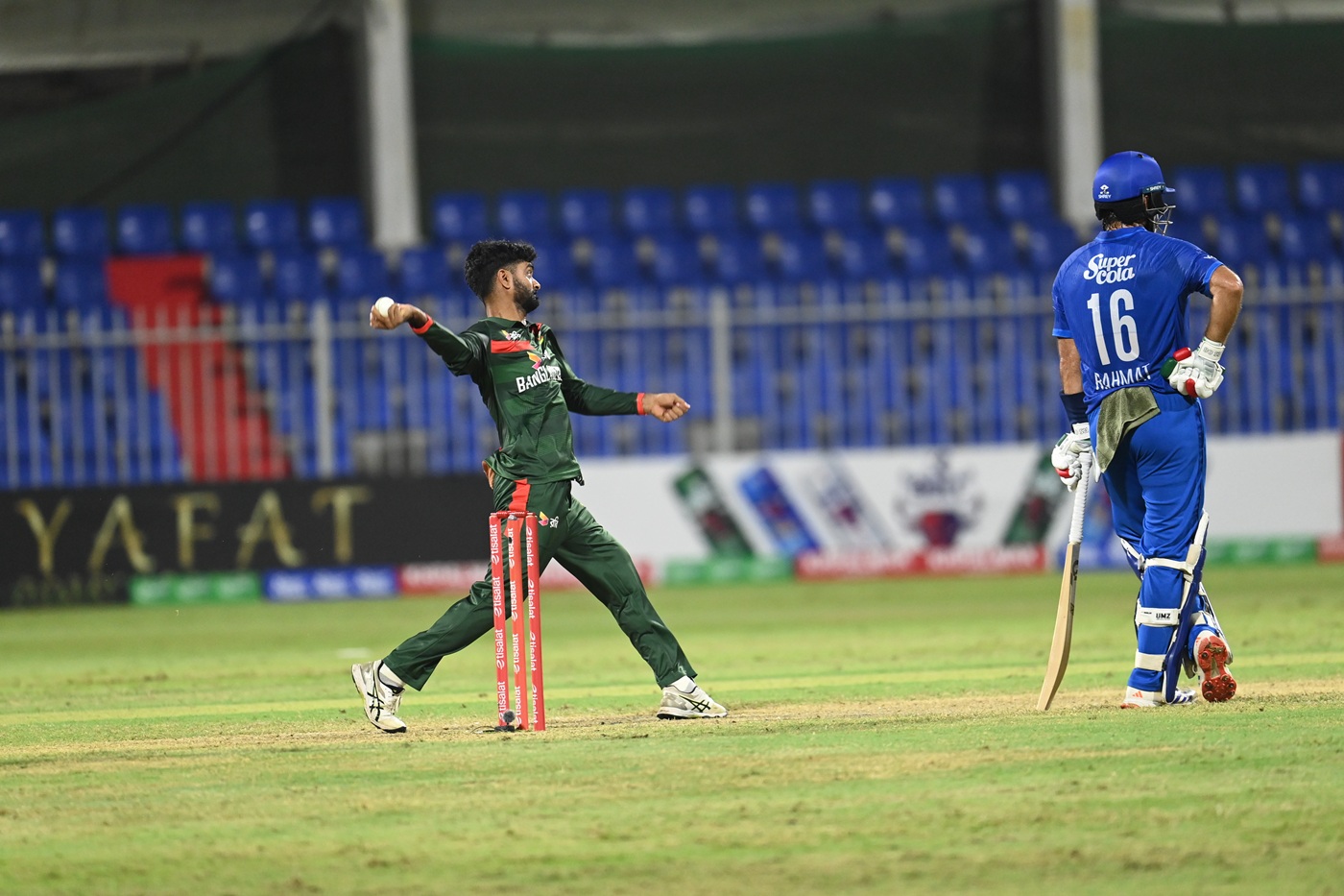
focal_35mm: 500
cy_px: 448
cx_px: 672
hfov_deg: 4.1
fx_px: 18663
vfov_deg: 2.7
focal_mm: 500
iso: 5000
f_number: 4
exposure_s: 1/1000
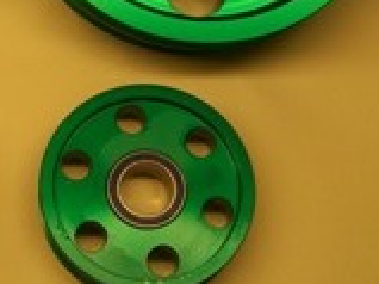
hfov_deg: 19.5
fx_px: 1072
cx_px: 12
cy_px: -23
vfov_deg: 14.7
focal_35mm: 98
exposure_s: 1/180
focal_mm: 6.3
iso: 80
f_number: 2.8
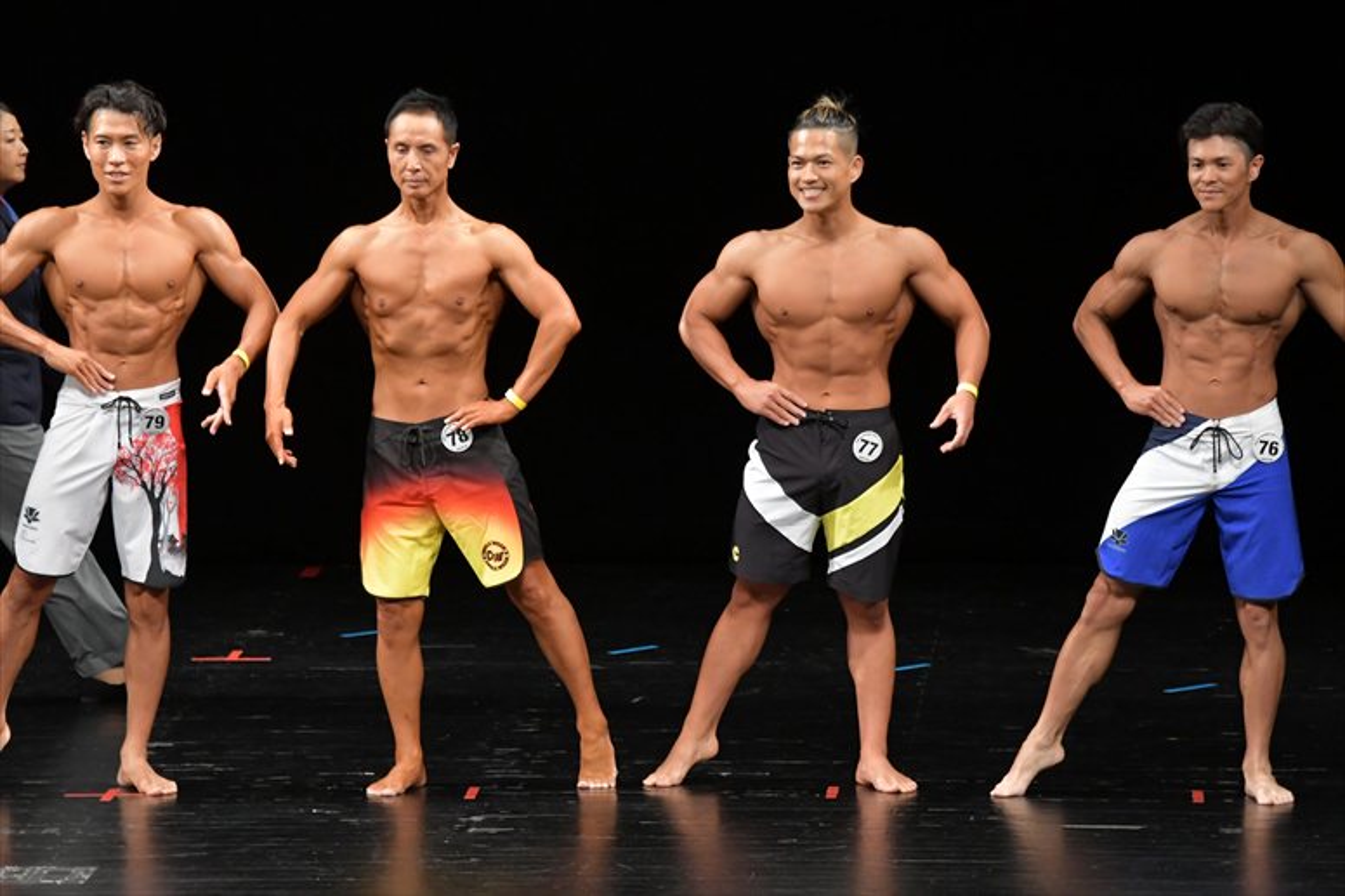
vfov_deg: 5.4
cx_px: 672
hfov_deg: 8.1
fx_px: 9523
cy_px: 448
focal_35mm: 255
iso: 3200
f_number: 5.6
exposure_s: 1/400
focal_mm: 170
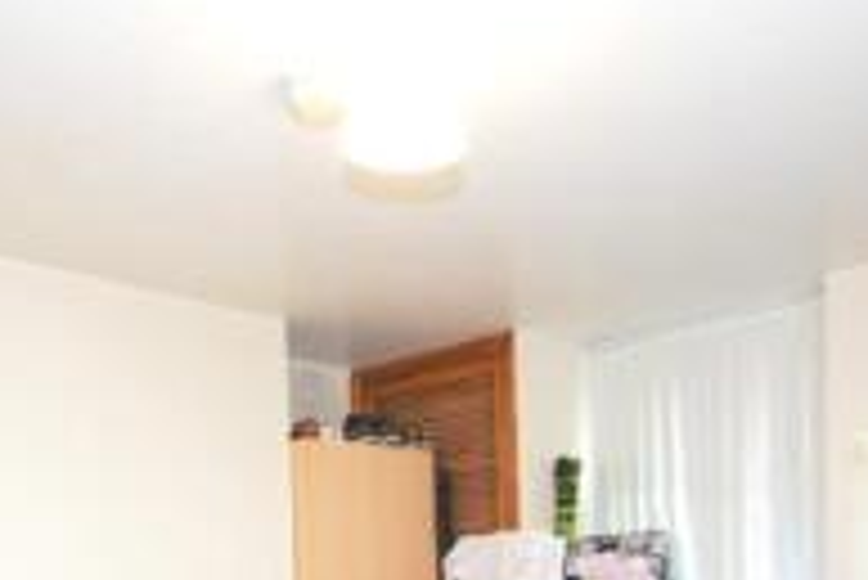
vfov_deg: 31.4
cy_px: 659
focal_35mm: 37
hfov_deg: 51.8
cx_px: 414
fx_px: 893
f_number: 3.5
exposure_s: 1/30
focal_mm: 10
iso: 1600
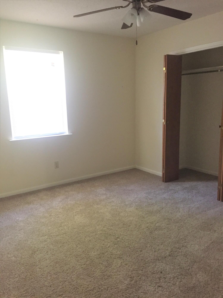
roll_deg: +1.4
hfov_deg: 48.2
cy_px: 149
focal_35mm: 29
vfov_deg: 61.7
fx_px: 249
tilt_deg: -11.2
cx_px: 112
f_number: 2.2
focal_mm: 4.15
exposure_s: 1/15
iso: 320
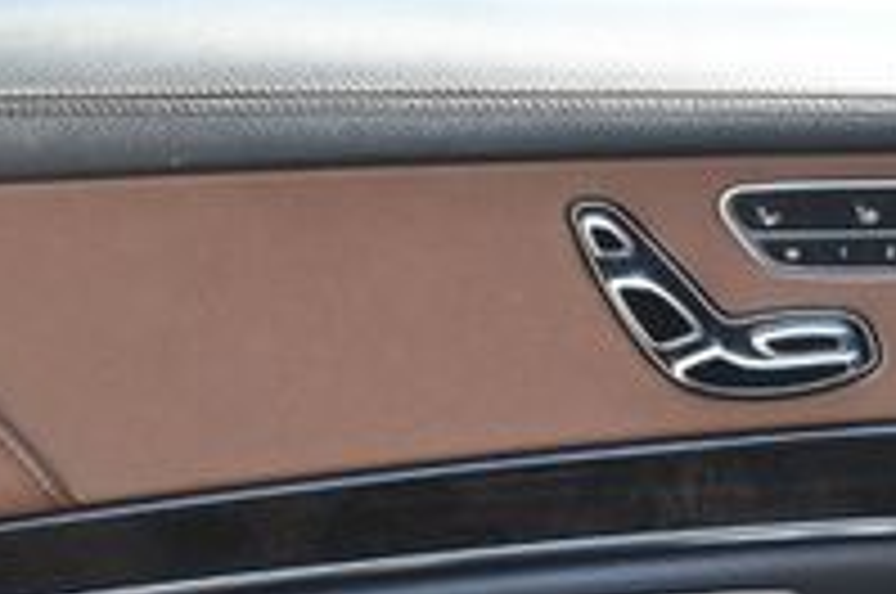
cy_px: 734
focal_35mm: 116
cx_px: 630
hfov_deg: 17.6
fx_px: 2882
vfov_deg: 11.5
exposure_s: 1/250
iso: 640
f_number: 3.8
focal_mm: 24
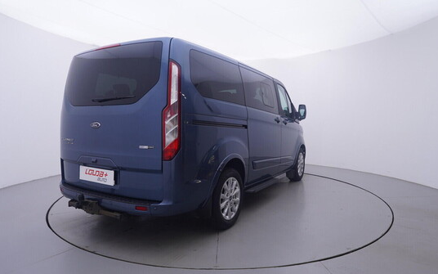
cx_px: 223
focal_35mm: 24
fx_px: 281
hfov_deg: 75.9
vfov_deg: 52.0
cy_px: 137
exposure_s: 1/80
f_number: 5
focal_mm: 15
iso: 200
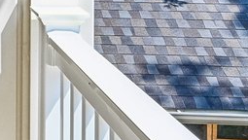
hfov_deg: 14.2
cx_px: -223
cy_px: -189
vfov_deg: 8.6
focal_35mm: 130
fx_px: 857
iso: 800
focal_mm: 15.5
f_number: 8
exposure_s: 1/800
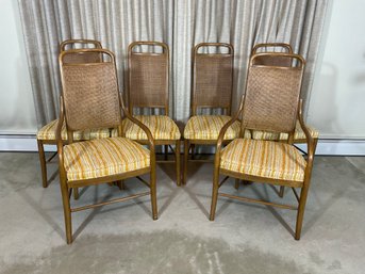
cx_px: 182
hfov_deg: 61.7
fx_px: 306
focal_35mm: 29
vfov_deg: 48.2
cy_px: 137
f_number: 1.8
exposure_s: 1/60
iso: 64
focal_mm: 3
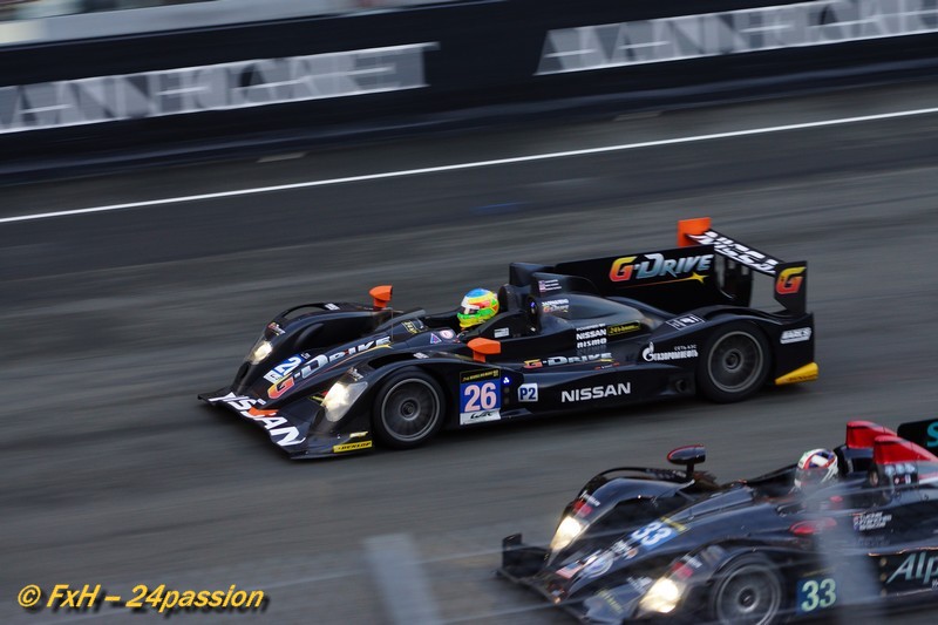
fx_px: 4689
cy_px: 312
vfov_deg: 7.6
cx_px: 469
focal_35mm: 180
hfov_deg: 11.4
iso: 250
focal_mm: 120
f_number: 2.8
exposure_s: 1/160
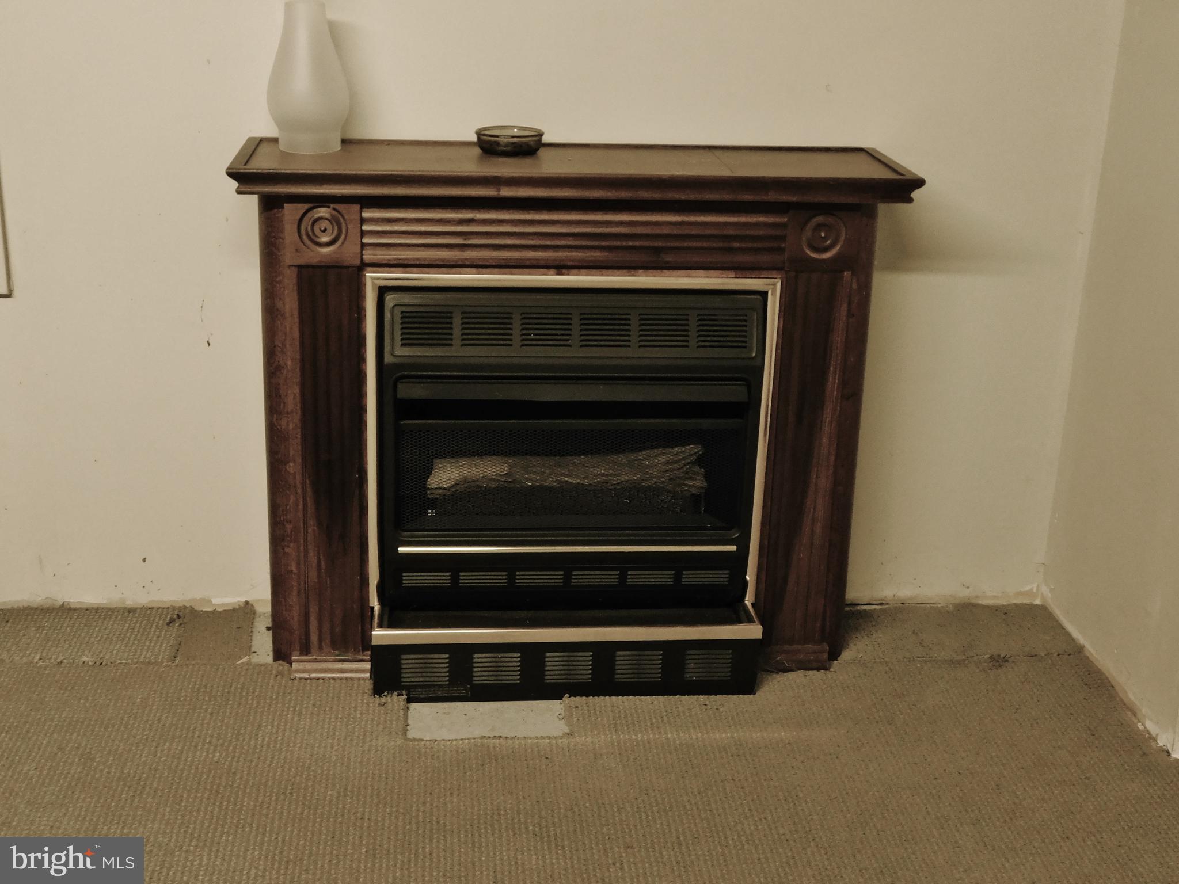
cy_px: 442
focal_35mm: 45
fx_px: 1533
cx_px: 590
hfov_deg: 42.1
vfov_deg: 32.2
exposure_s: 1/15
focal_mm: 8
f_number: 3.7
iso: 400
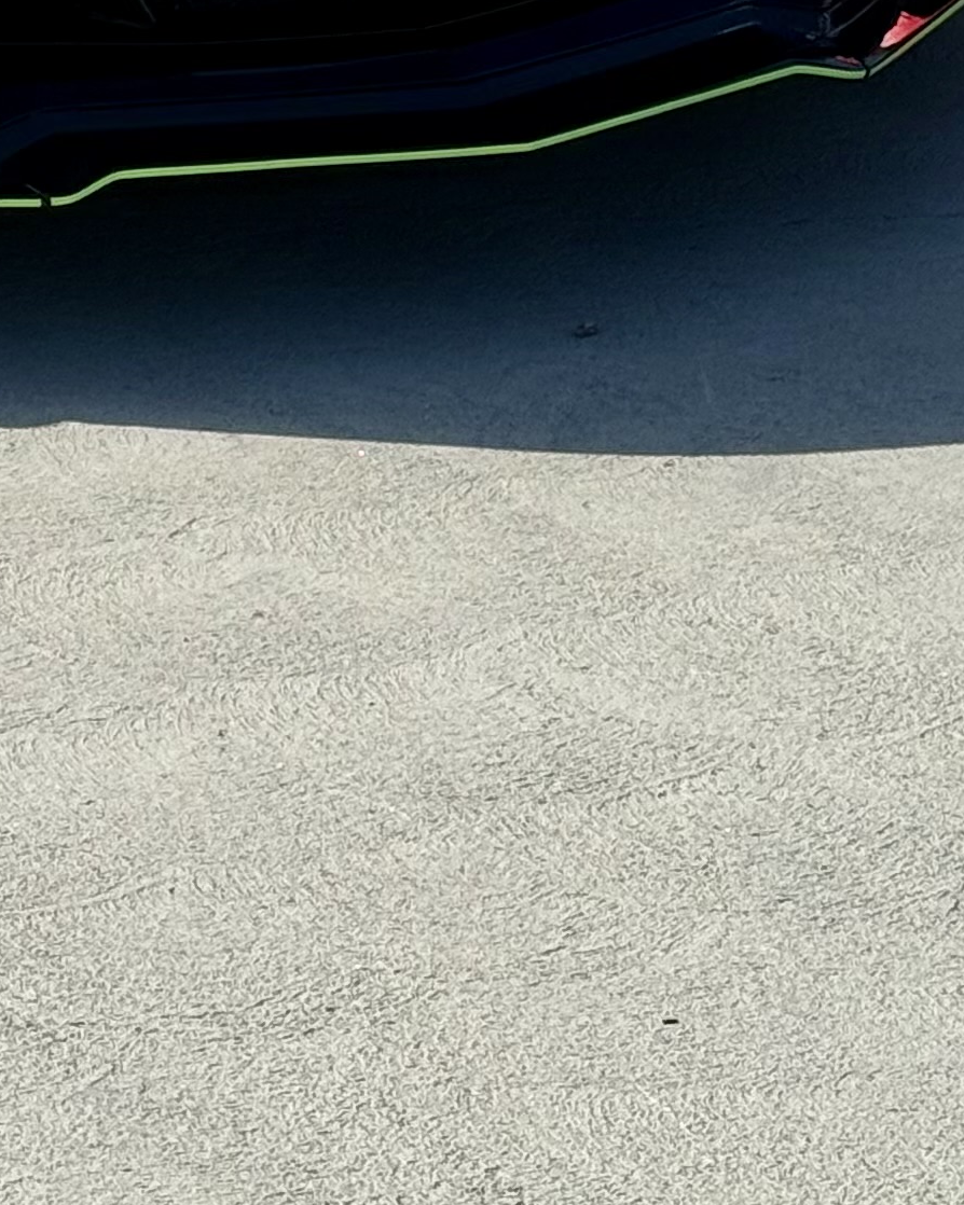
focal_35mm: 169
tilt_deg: -6.6
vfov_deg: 10.7
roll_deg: -0.9
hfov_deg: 8.9
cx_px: -524
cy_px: -920
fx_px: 6029
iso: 64
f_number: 1.78
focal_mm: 6.76
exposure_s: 1/5587
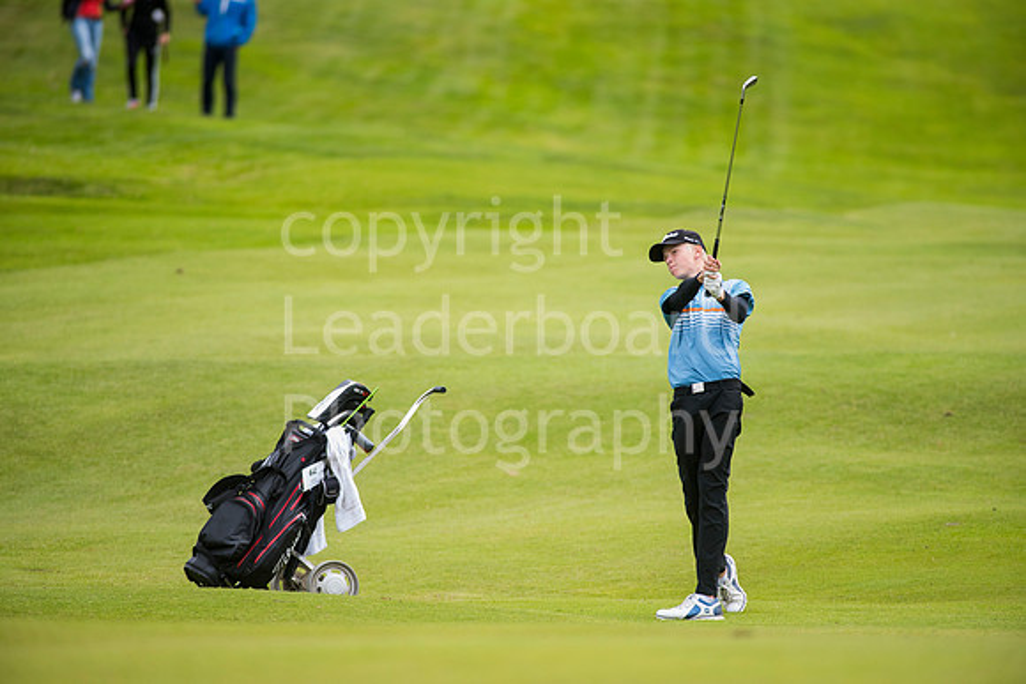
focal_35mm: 300
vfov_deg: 4.6
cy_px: 342
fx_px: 8552
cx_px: 513
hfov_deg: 6.9
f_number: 4.5
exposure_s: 1/2000
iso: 800
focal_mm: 300
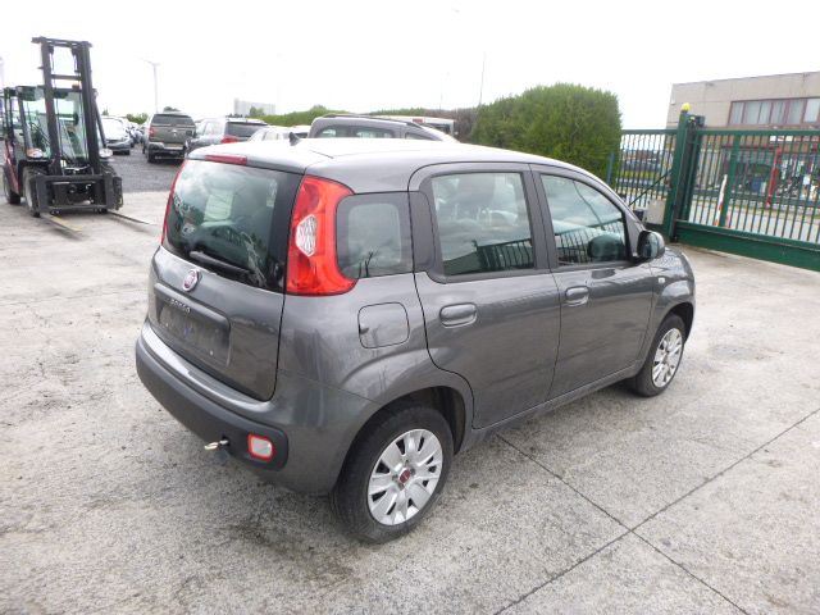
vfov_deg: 54.9
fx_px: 592
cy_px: 308
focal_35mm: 25
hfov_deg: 69.4
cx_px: 410
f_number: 3.9
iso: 100
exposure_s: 1/160
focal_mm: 4.5
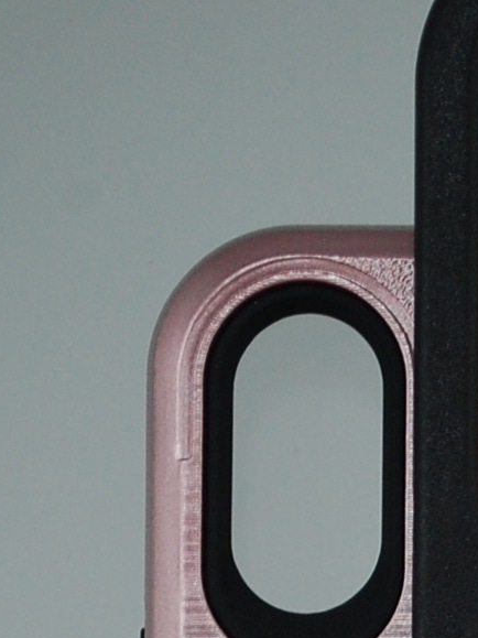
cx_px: 655
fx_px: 4752
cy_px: 1005
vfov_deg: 7.5
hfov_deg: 5.7
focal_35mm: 258
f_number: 5.3
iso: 500
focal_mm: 46
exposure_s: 1/30
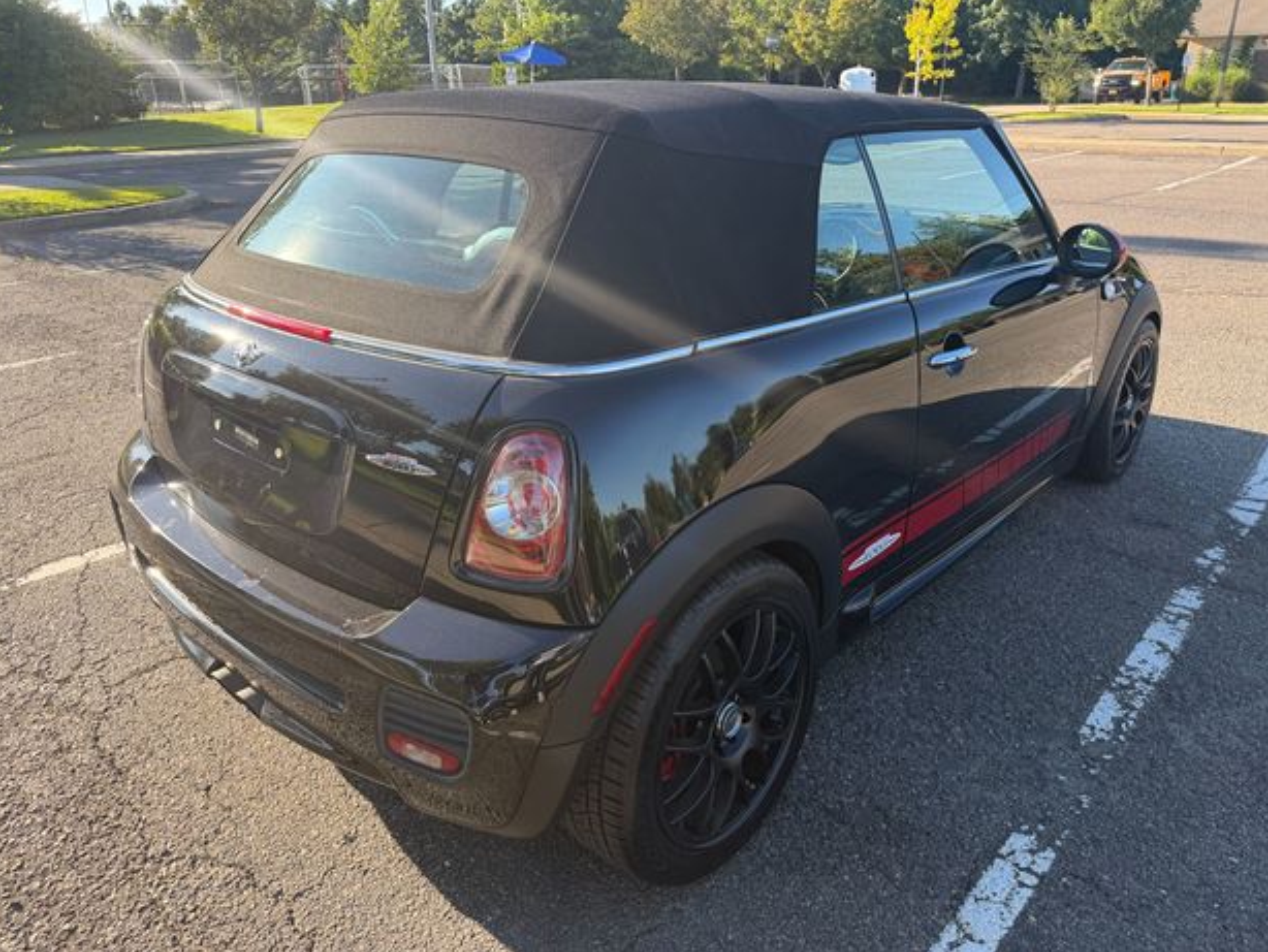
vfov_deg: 54.9
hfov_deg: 69.4
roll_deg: +0.9
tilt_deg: -20.8
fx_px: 916
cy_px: 461
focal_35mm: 25
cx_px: 640
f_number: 1.78
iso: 100
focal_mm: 6.76
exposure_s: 1/1122
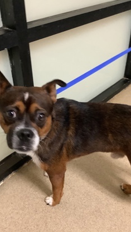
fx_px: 210
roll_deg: -0.5
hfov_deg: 34.7
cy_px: 116
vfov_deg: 58.0
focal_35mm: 34
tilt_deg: -34.8
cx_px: 62
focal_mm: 3.3
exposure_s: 1/25
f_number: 2.4
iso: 500
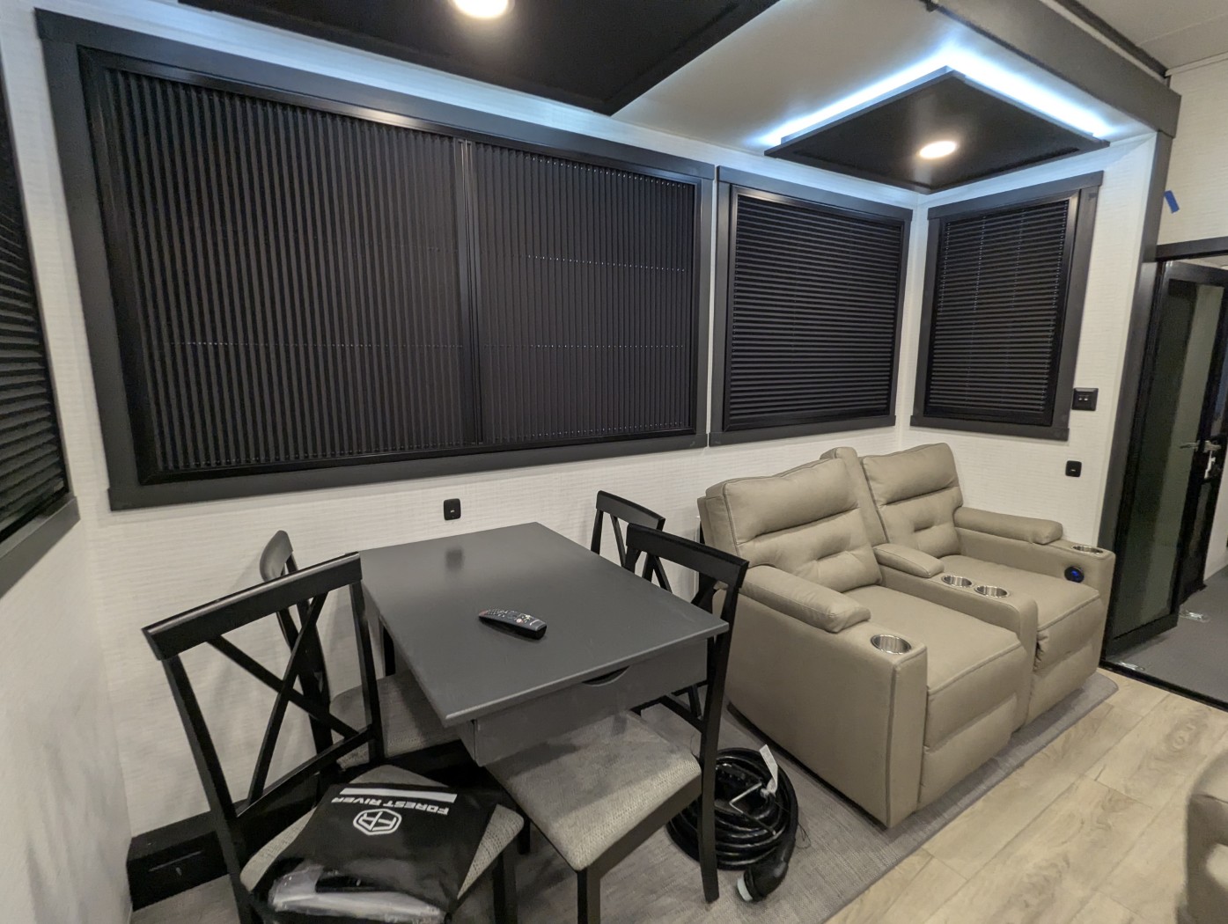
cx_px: 614
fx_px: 568
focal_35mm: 16
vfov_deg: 78.2
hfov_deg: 94.4
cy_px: 462
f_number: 2.2
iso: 250
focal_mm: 2.35
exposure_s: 1/61.5
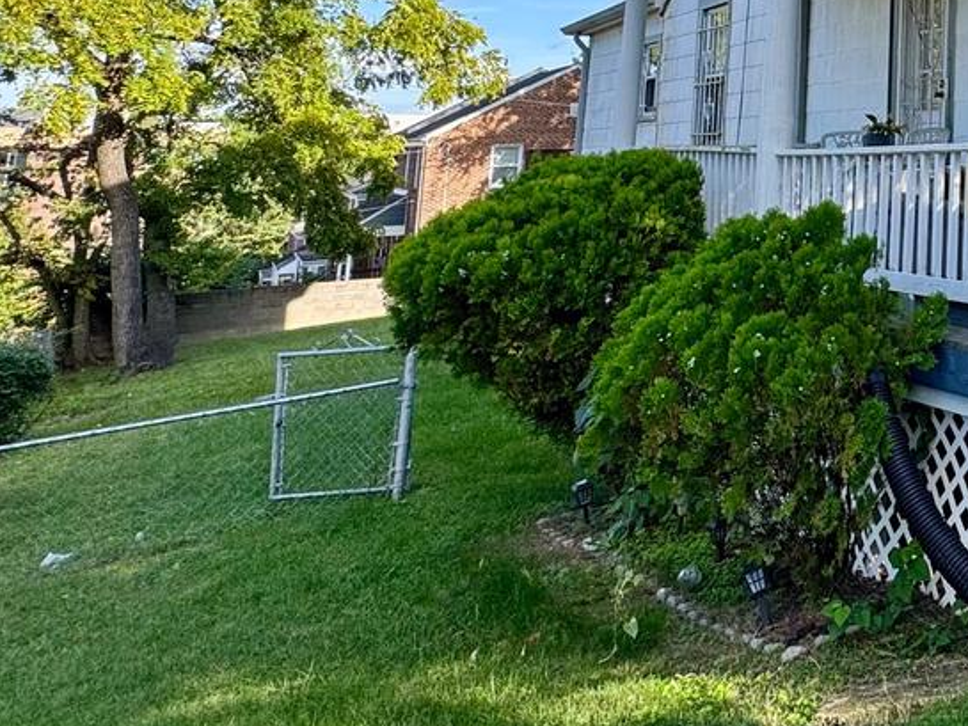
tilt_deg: +9.6
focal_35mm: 37
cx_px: 1162
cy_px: -16
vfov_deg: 34.8
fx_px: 1035
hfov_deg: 37.7
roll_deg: +1.3
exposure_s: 1/418
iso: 40
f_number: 2.2
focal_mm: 2.22
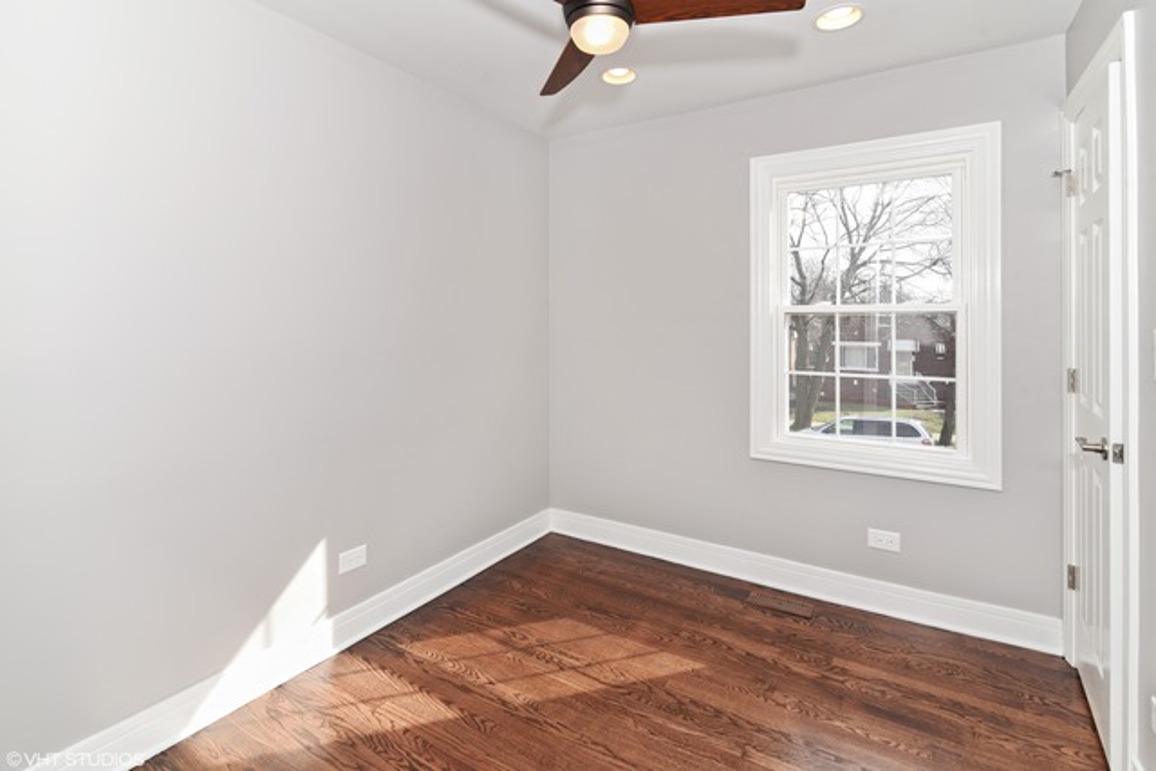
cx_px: 578
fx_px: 514
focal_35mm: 16
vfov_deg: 73.8
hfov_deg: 96.7
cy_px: 386
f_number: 8
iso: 200
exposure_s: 1/100
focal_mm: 16
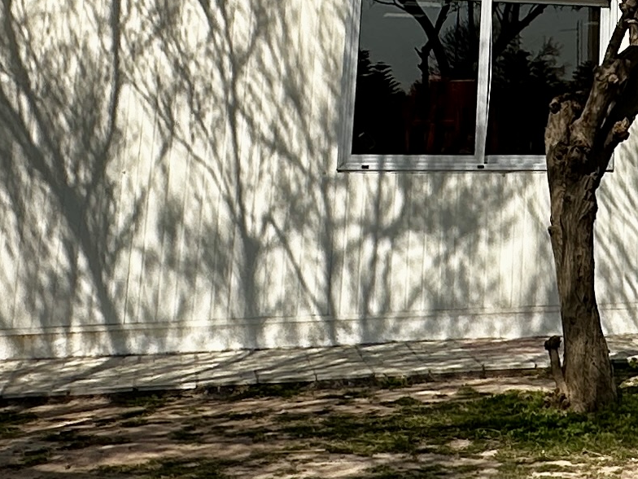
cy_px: -108
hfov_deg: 24.9
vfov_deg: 19.2
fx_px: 1327
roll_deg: +0.0
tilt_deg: +11.7
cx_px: 728
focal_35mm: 72
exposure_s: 1/2020
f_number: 2.2
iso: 40
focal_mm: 2.22
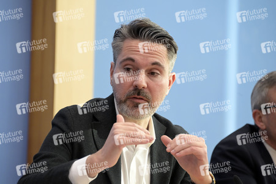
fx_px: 1532
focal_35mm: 200
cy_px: 92
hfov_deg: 10.3
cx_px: 138
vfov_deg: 6.9
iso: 3200
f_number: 5.6
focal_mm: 200
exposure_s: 1/500
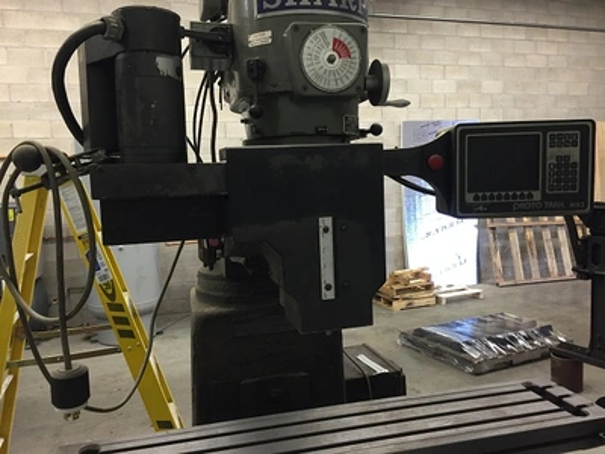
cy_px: 227
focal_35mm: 29
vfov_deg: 48.2
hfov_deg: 61.7
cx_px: 302
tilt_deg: -5.6
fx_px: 507
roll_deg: +1.8
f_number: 2.2
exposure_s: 1/30
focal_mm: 4.15
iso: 125
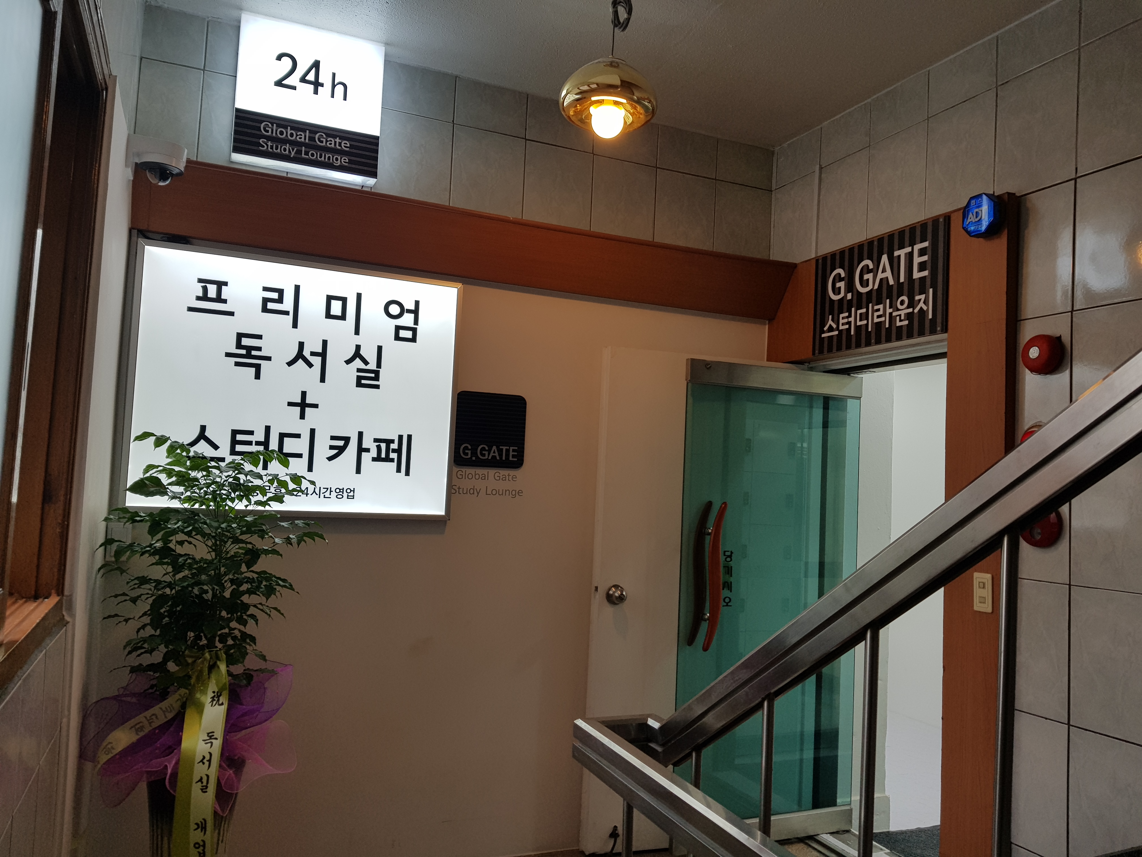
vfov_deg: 53.1
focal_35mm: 26
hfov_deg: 67.3
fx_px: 858
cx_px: 571
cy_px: 428
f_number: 1.7
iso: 40
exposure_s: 1/124
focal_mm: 4.3
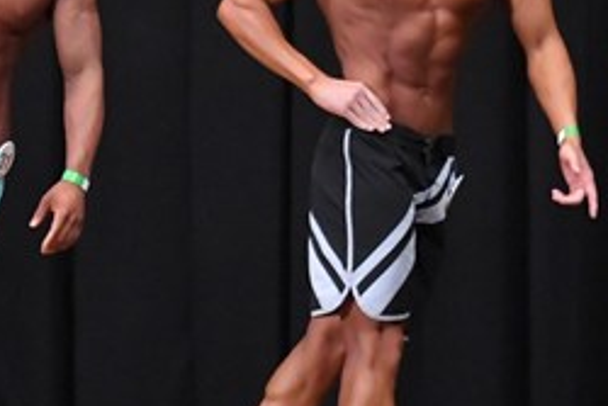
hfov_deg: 3.6
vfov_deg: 2.4
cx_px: -201
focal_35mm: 567
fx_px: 9581
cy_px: 151
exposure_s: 1/400
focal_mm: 122
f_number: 5.6
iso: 8000
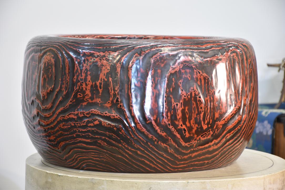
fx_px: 1009
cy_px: 95
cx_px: 142
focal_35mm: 128
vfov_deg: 10.8
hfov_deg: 16.1
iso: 400
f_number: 5.3
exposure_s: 1/13
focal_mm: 85
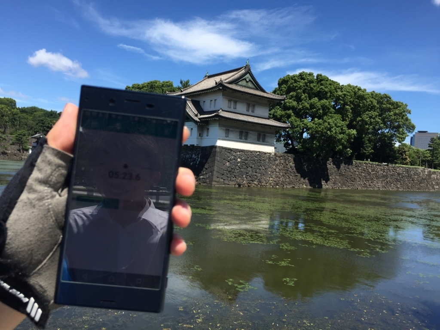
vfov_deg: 48.2
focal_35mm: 29
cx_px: 220
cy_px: 165
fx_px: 369
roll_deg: -4.2
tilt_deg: -0.8
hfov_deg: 61.7
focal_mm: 4.15
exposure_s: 1/1364
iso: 32
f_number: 2.2
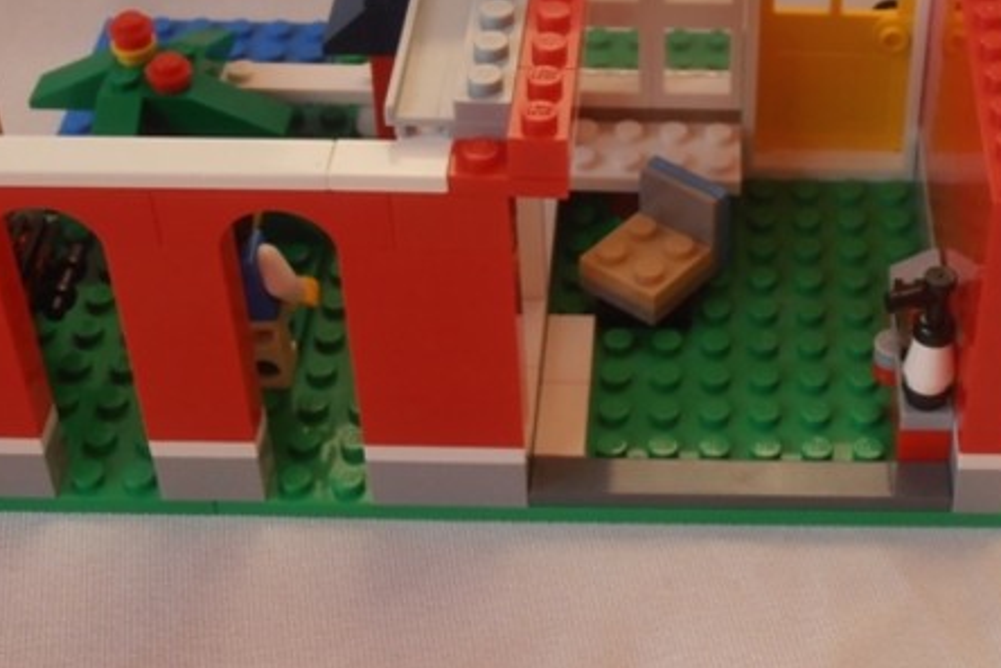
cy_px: 137
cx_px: 715
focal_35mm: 78
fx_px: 2169
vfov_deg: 17.4
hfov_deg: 25.8
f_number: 3.9
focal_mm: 6.61
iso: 80
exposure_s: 1/60
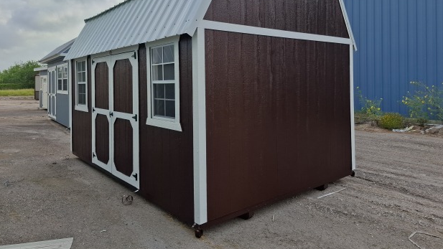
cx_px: 215
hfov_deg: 71.9
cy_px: 84
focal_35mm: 26
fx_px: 305
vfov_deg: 43.8
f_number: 1.8
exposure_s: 1/1309
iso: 50
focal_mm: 5.54
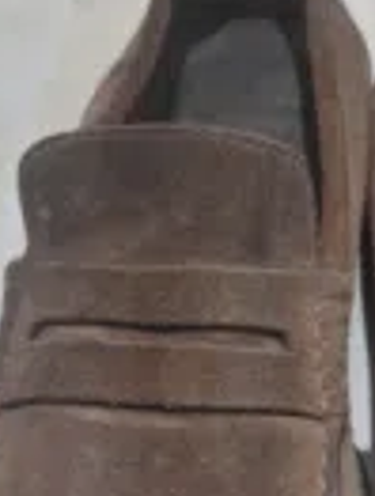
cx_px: 390
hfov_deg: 20.3
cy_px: 443
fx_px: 1006
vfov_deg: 26.8
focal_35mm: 70
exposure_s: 1/20
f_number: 1.8
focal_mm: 5.54
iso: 400
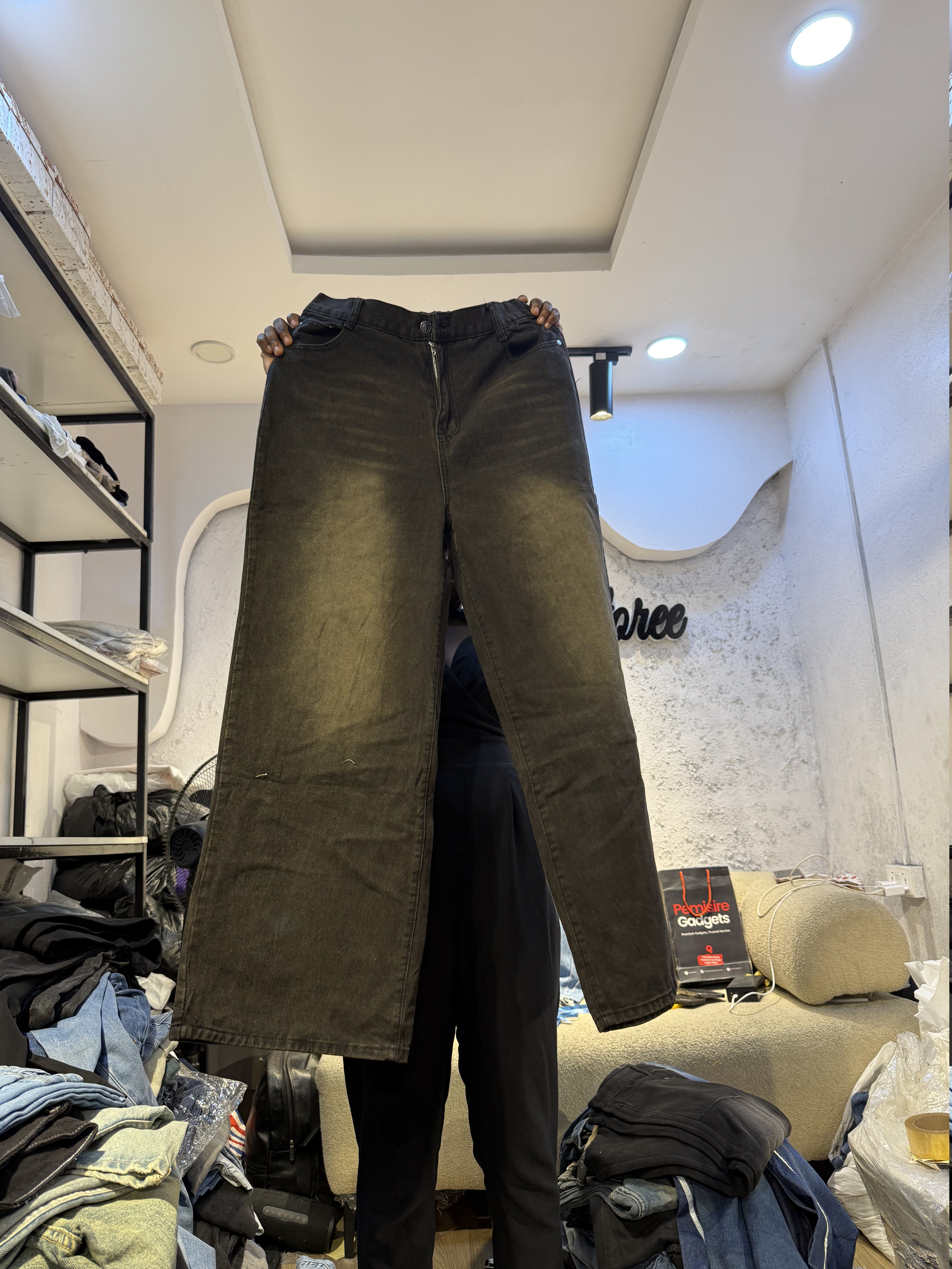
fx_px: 880
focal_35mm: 24
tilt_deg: +11.9
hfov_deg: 56.8
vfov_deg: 71.6
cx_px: 476
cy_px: 634
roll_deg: +3.4
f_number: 1.78
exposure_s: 1/100
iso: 100
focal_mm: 6.76
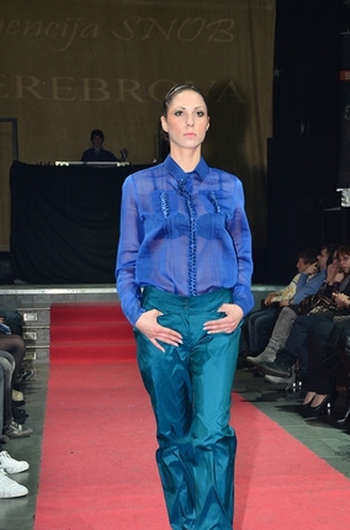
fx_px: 1013
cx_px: 203
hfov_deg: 19.6
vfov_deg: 29.3
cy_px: 311
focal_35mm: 69
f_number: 5.6
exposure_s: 1/125
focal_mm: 38
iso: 800
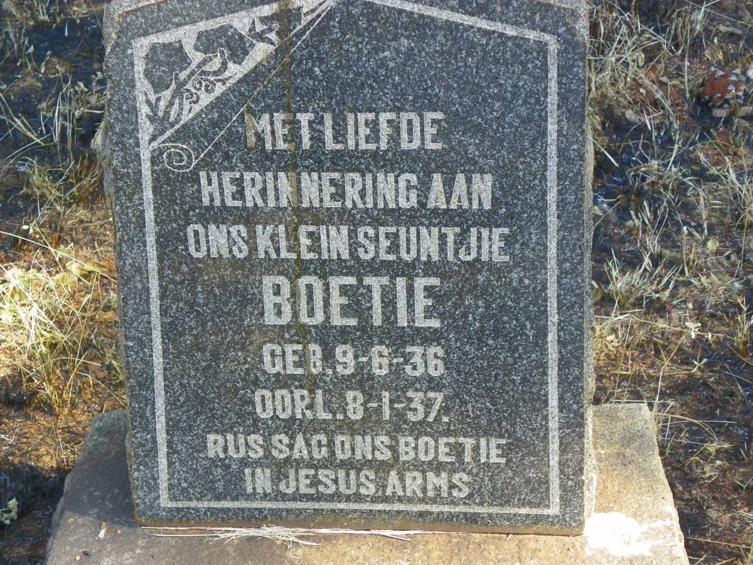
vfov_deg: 20.7
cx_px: 376
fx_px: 1544
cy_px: 282
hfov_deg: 27.4
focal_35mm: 71
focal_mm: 12.6
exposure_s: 1/40
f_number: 3.5
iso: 80
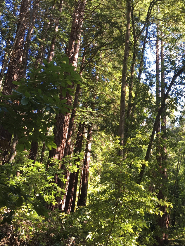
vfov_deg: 34.9
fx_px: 392
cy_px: 118
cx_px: 166
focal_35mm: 55
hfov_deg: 25.7
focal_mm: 4.15
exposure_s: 1/60
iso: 25
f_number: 2.2
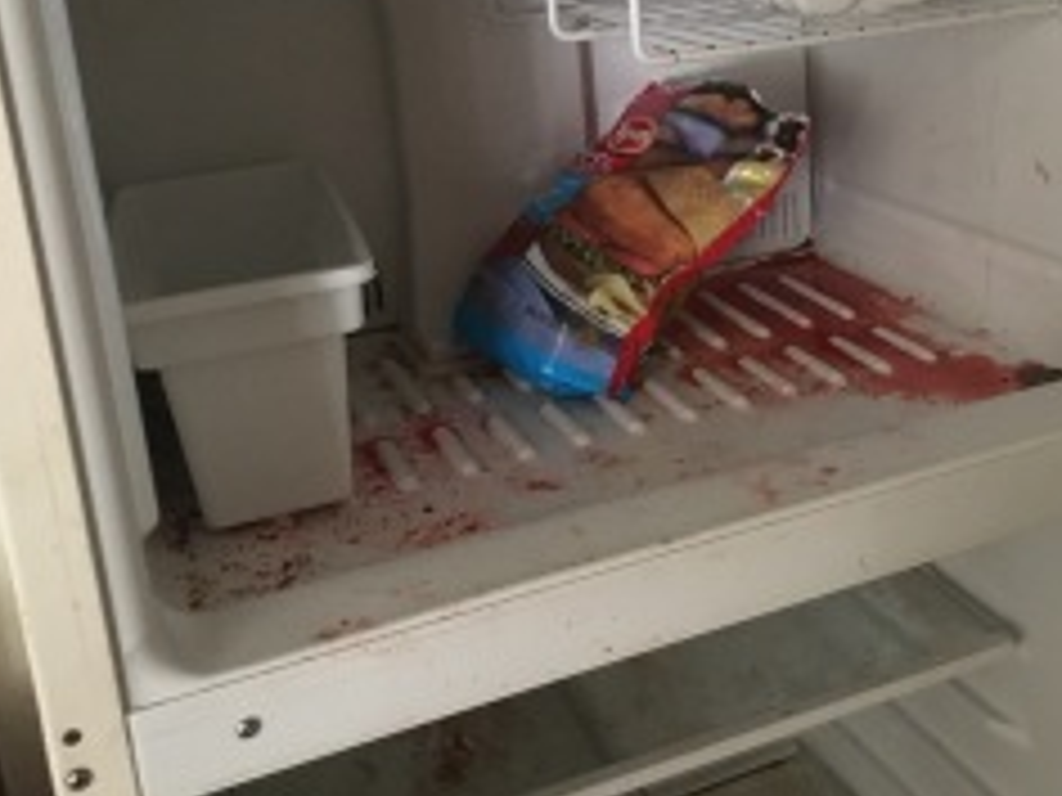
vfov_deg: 31.7
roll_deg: +4.9
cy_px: 225
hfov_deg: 41.5
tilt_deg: -16.4
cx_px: 716
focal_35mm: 45
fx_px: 1381
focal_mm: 4.15
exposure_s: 1/15
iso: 320
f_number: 2.2
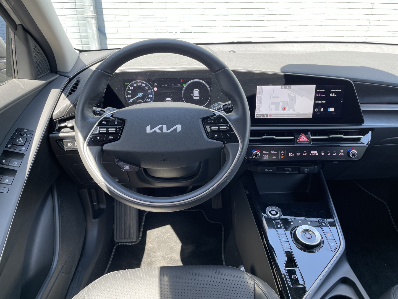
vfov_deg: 54.9
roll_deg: -0.2
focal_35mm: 25
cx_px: 199
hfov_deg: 69.4
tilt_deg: -26.1
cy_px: 150
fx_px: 287
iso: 64
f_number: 1.6
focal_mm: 5.1
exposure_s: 1/121
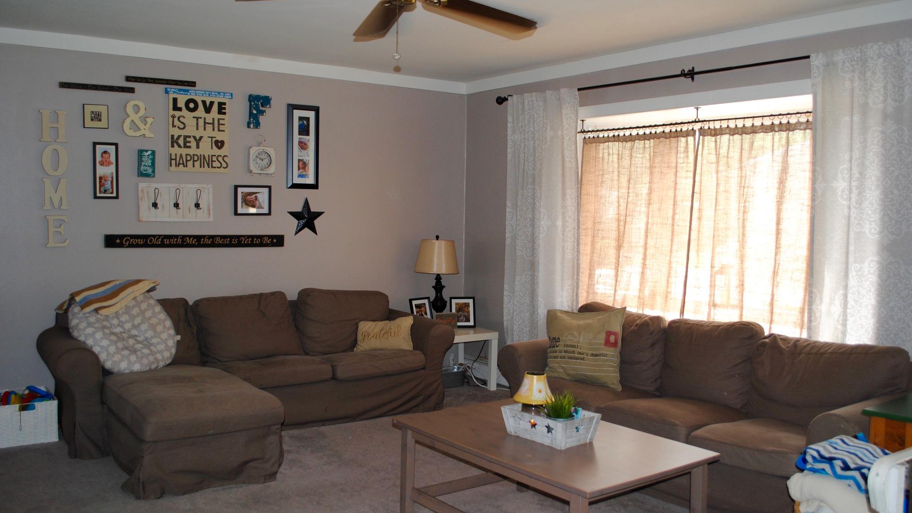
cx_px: 453
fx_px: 774
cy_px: 262
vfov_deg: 36.7
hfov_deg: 61.0
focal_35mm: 32
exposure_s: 1/60
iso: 200
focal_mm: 20
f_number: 3.8
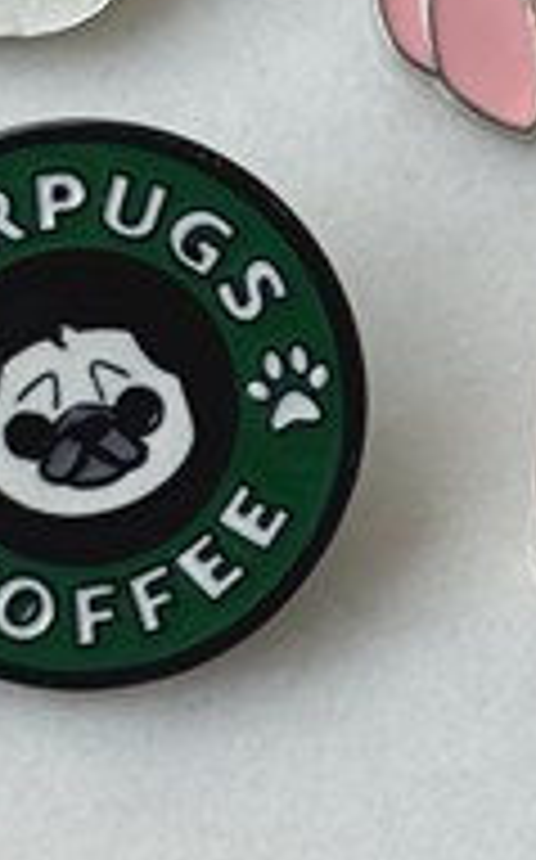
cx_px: 338
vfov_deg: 14.6
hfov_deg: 9.2
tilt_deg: -63.0
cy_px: 119
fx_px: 3326
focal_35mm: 142
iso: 64
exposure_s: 1/664
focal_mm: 6.76
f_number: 1.78
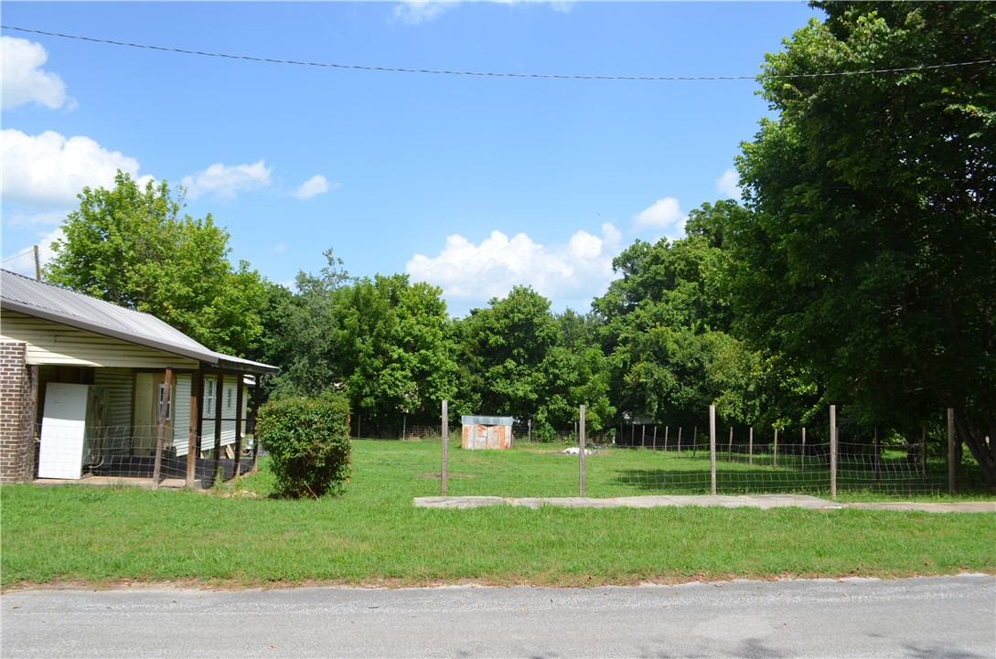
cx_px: 498
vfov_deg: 47.7
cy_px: 330
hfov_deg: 67.5
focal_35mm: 27
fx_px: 745
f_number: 8
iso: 110
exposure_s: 1/250
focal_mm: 18
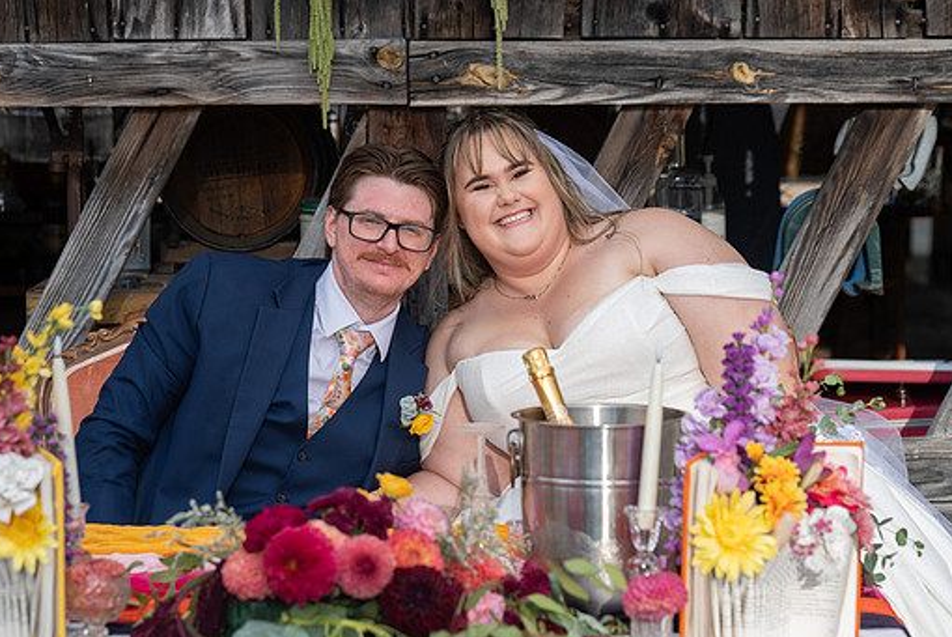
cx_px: 422
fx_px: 2647
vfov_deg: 13.7
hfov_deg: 20.4
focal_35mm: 100
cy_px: 358
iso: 400
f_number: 4.5
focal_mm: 88
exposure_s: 1/1600
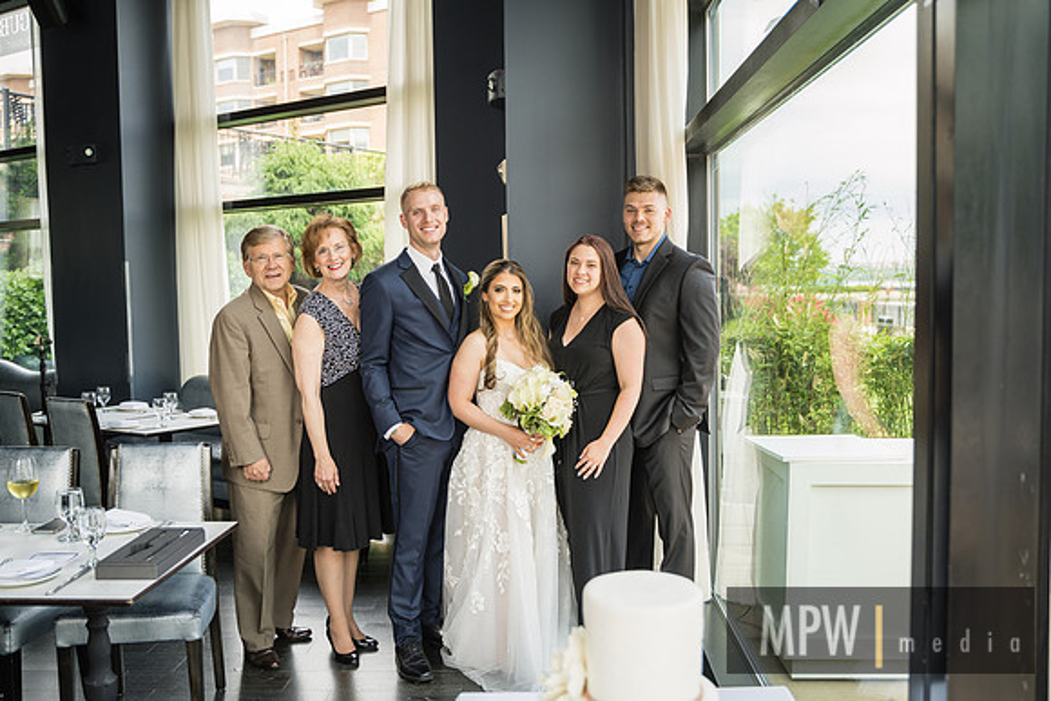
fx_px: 934
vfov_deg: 41.1
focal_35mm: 32
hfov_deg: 58.7
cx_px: 526
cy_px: 350
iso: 100
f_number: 2.8
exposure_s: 1/160
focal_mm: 32
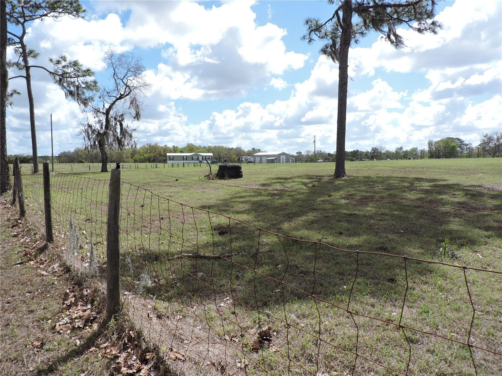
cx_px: 251
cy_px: 188
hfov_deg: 71.6
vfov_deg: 56.8
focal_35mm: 24
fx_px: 348
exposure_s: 1/1250
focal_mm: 4.3
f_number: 3
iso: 100
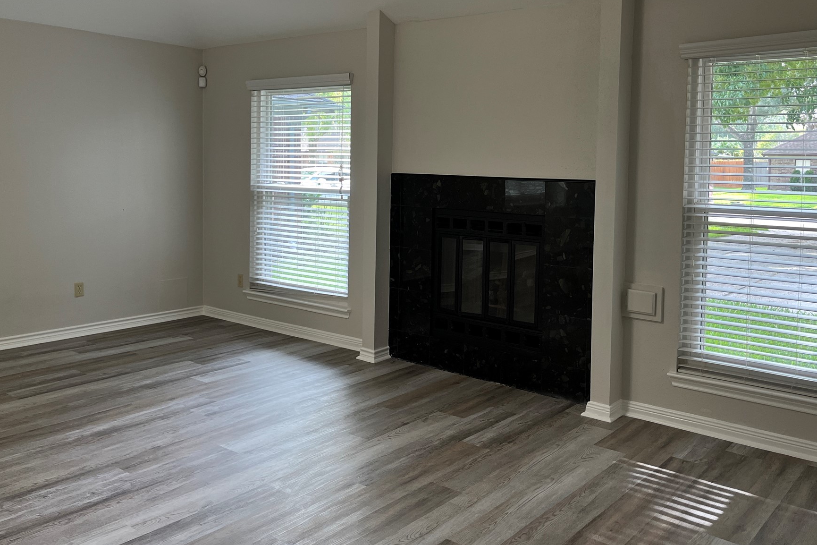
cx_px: 452
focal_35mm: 32
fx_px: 726
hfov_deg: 58.6
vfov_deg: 40.7
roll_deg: -0.8
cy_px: 192
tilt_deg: -2.9
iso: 125
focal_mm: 5.1
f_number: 1.6
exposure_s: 1/120
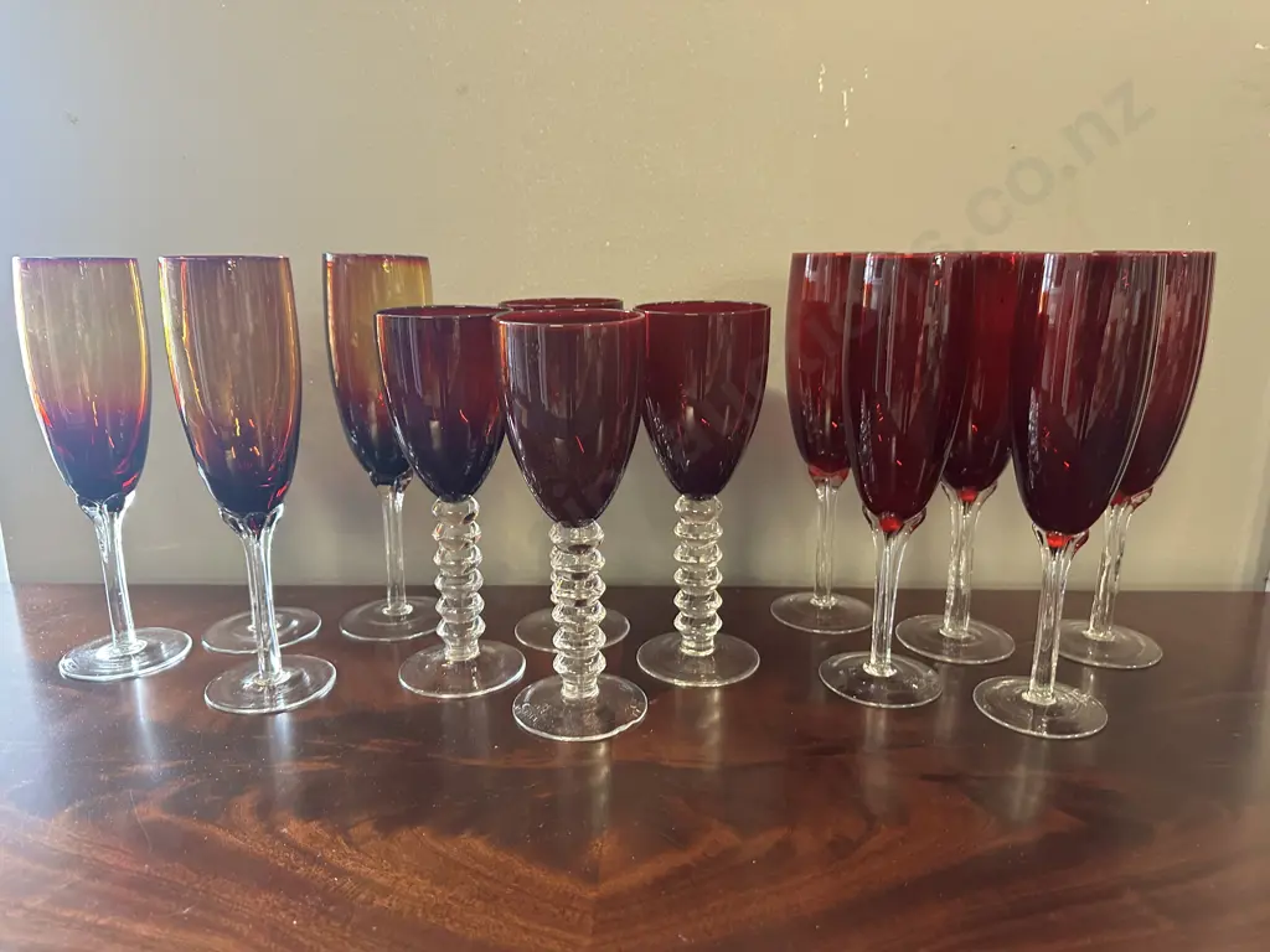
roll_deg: -0.6
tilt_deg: -14.9
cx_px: 635
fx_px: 881
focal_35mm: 24
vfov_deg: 56.8
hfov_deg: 71.6
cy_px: 476
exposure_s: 1/50
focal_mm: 6.86
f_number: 1.78
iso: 400
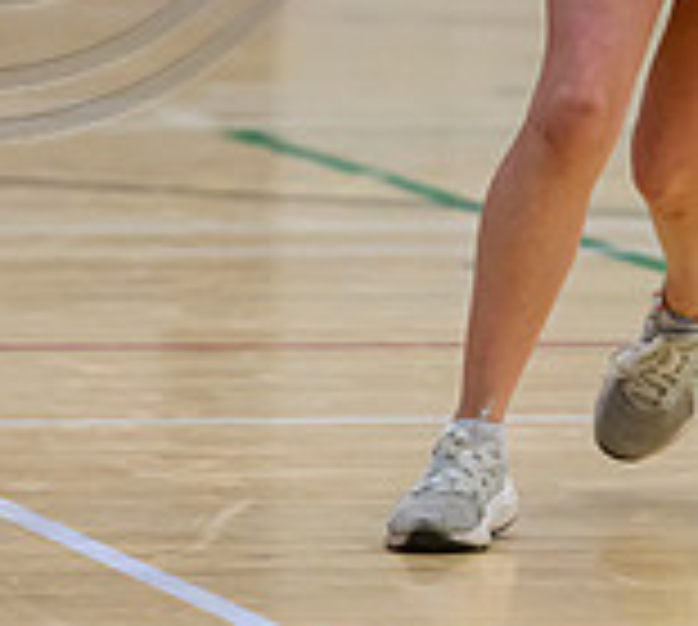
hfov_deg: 2.4
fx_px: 16879
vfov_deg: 2.1
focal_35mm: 779
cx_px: -77
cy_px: -311
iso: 6400
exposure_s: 1/1250
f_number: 3.2
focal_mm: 200
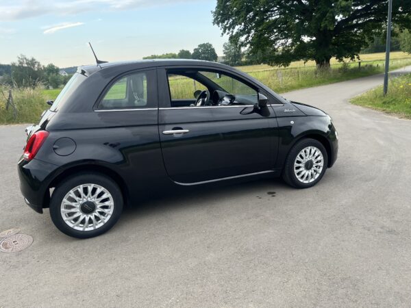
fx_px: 309
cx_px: 206
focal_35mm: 26
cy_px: 154
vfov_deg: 53.1
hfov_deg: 67.3
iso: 64
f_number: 1.6
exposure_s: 1/171
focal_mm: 5.1
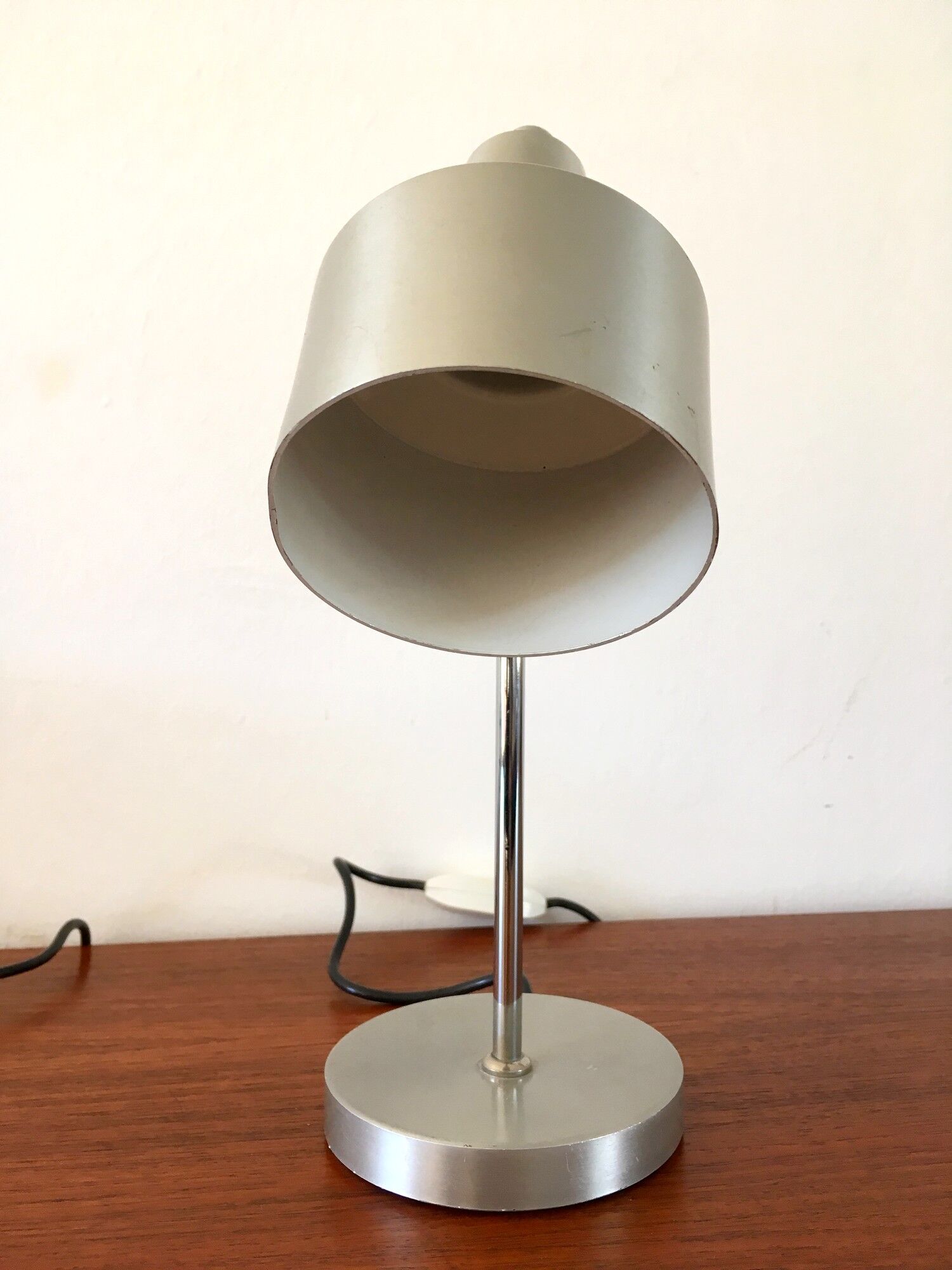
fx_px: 1063
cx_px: 476
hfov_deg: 48.2
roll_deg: +1.0
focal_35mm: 29
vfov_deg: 61.7
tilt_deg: -3.4
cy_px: 635
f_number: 2.2
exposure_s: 1/33
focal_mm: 4.15
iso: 64
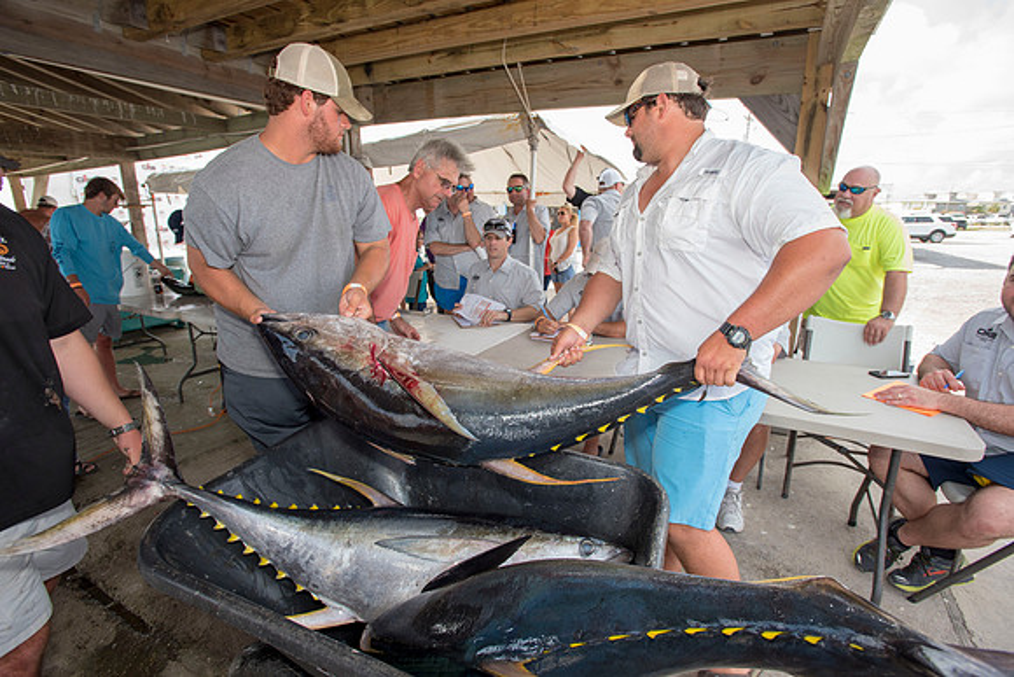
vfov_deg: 70.5
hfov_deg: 93.3
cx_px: 507
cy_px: 338
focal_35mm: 17
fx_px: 479
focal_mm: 17
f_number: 5.6
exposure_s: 1/160
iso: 250
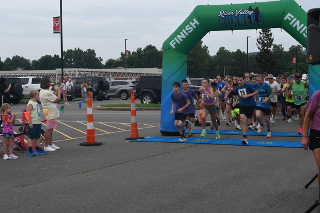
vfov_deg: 19.5
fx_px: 622
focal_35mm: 70
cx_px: 160
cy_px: 106
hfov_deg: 28.8
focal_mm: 35
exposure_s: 1/80
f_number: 11
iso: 100
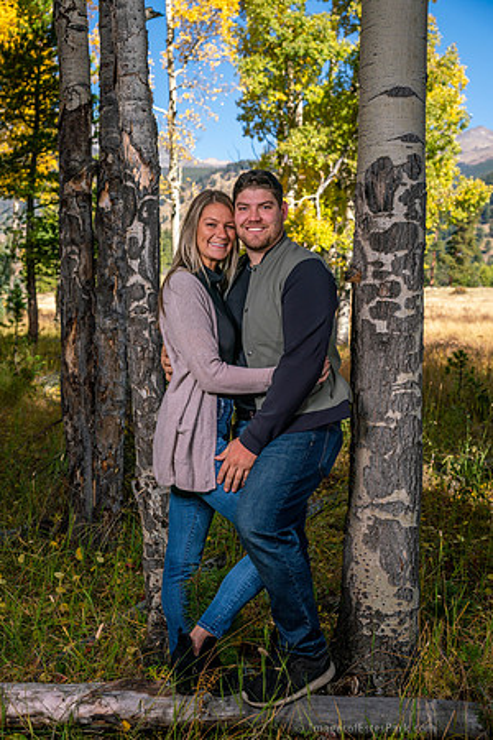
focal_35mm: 45
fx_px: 924
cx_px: 246
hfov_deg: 29.9
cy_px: 370
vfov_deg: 43.6
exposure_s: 1/1000
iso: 160
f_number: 4.5
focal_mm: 45
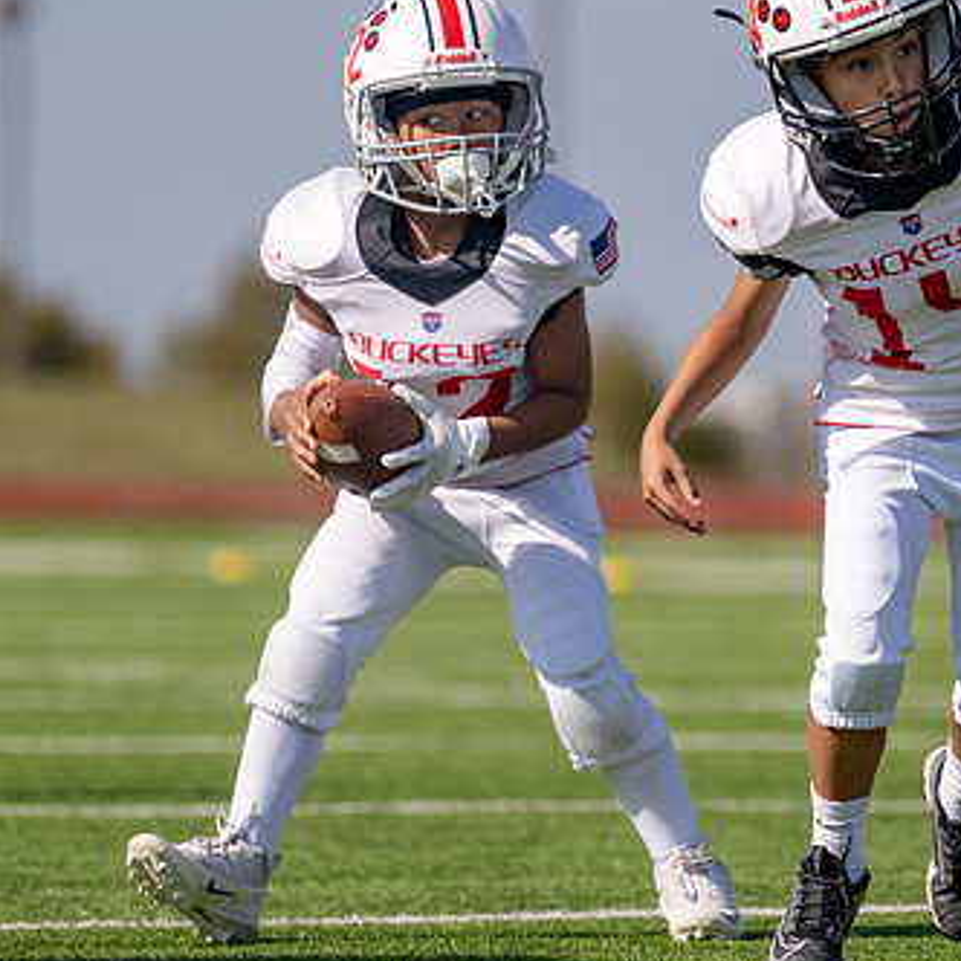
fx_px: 14417
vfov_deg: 3.8
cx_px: 521
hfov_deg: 3.8
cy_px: 374
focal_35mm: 459
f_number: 4
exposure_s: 1/3200
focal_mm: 267
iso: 160
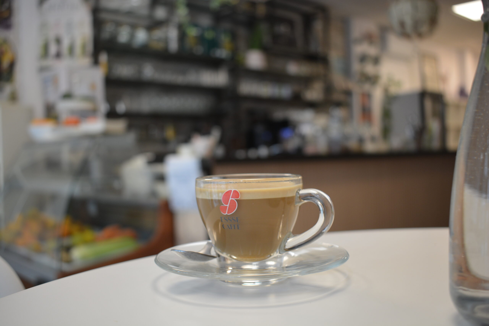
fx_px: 489
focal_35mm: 36
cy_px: 163
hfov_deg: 53.1
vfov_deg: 36.9
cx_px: 244
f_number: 4
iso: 400
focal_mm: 24
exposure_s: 1/60
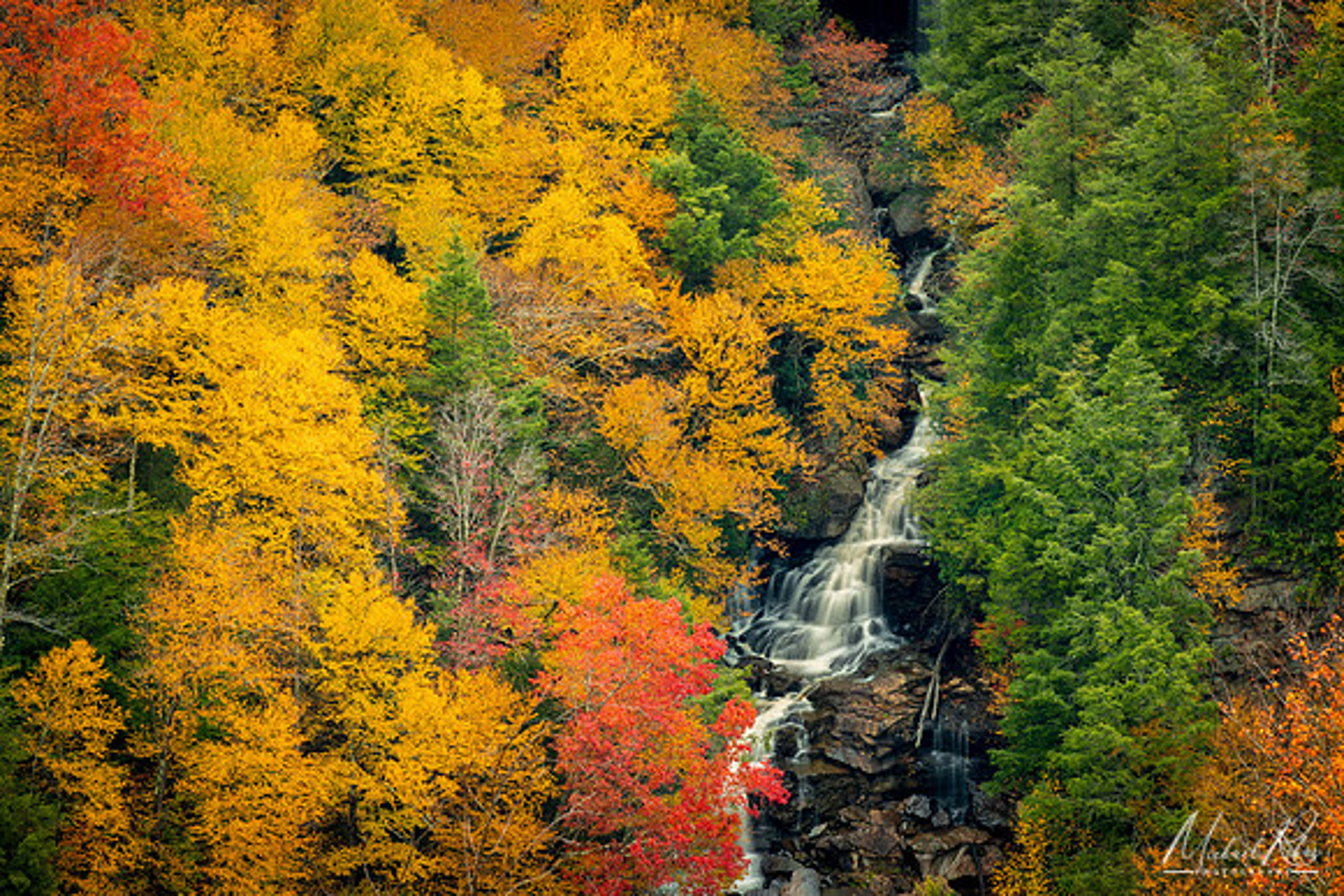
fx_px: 10082
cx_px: 672
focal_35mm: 270
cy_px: 448
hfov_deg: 7.6
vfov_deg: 5.1
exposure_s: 1.6
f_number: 13
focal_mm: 180
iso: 100
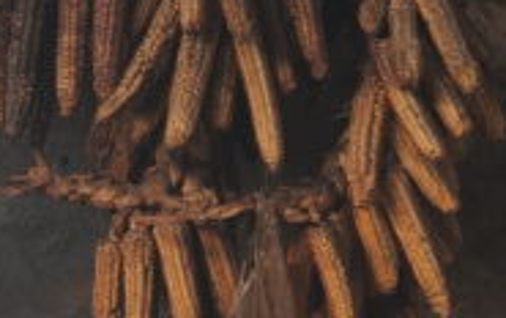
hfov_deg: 10.2
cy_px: 384
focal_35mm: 197
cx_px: -310
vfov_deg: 6.6
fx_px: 2719
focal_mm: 35
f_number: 1.8
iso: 800
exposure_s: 1/100
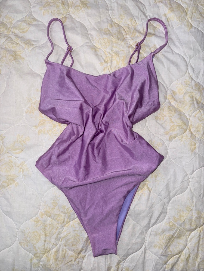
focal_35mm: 24
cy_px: 136
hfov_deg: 56.8
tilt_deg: -86.0
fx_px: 189
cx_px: 102
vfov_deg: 71.6
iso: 64
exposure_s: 1/63
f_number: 1.78
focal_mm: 6.76
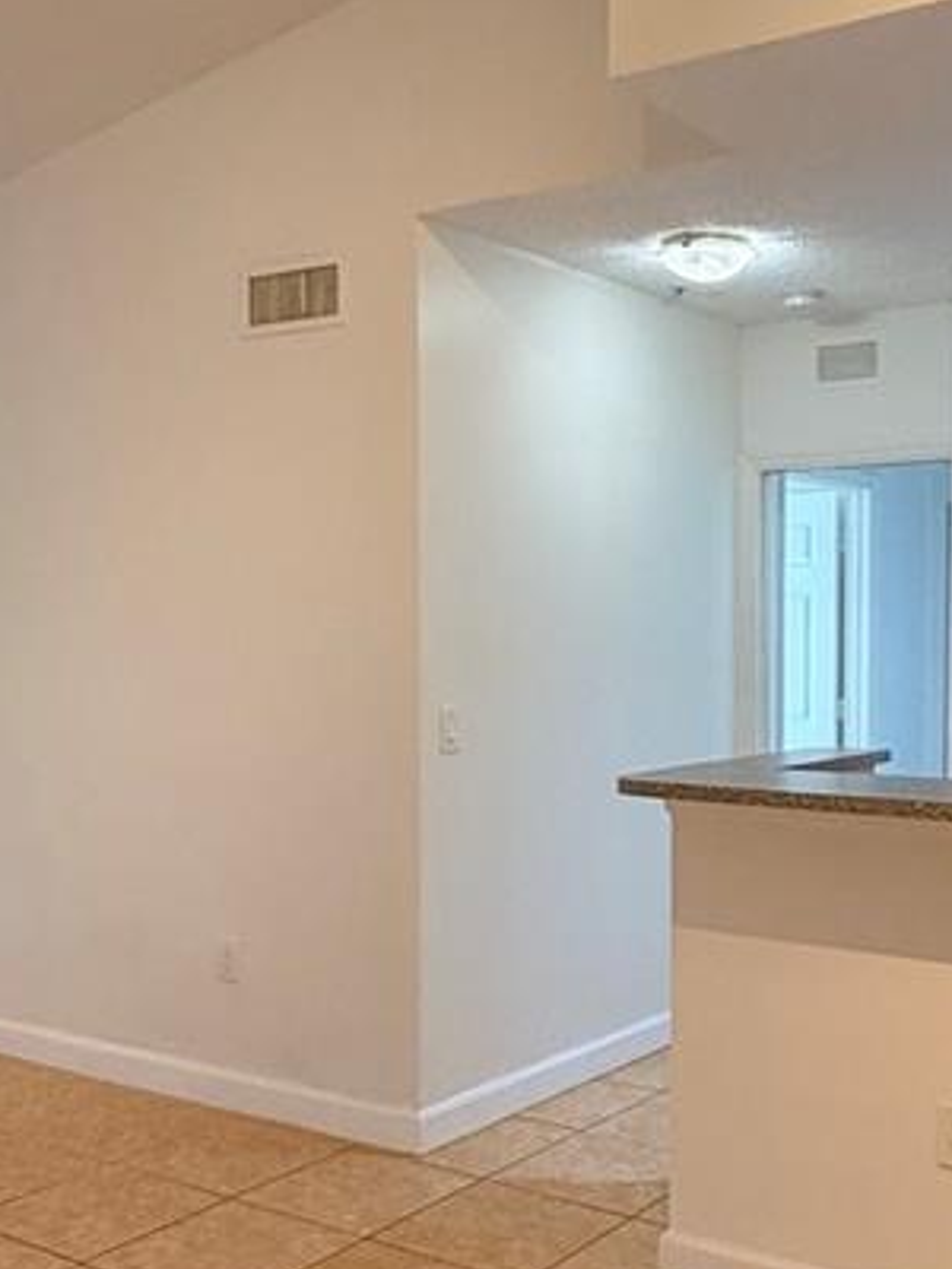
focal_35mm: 42
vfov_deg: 44.8
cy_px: 679
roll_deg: -0.3
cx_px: 587
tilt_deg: +0.0
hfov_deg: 34.2
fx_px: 1540
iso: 250
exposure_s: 1/60
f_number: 2.2
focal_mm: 2.22
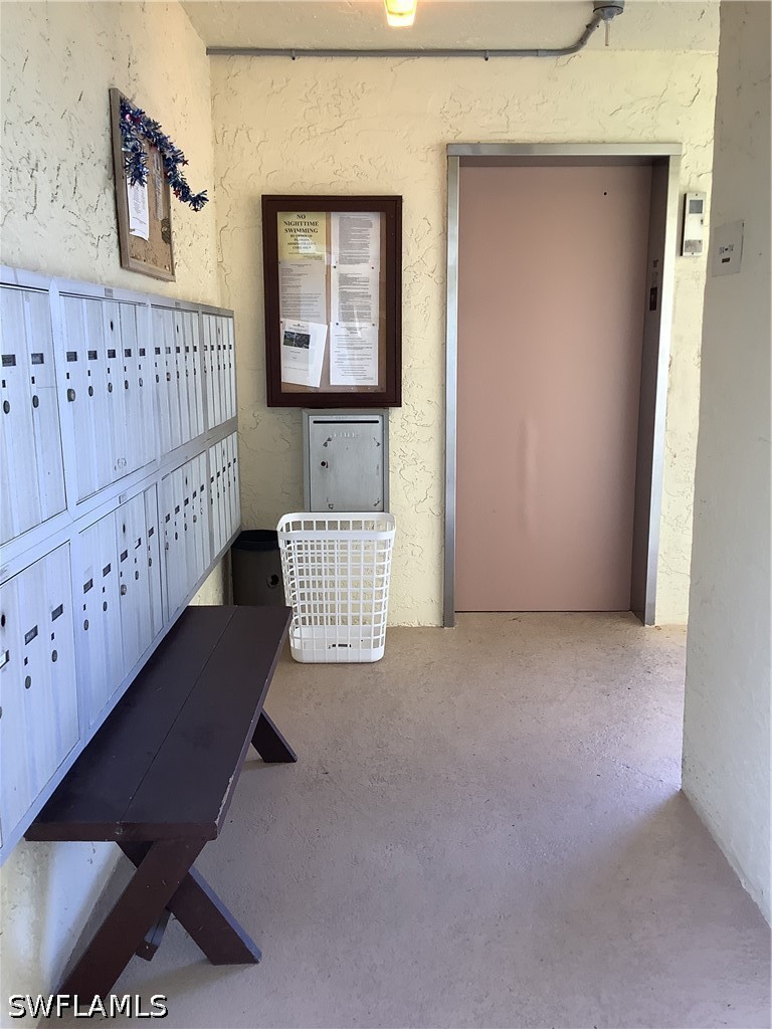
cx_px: 386
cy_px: 514
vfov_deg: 58.4
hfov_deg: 45.4
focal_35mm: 31
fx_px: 922
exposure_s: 1/50
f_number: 2.4
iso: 50
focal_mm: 3.3
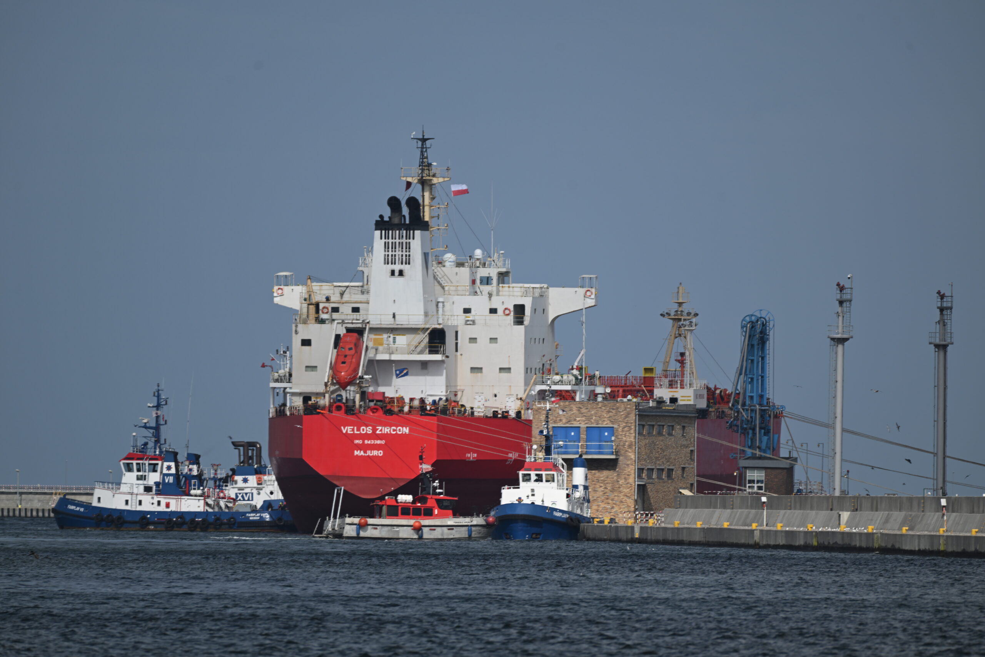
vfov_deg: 2.3
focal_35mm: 600
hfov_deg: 3.4
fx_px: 16416
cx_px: 492
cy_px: 328
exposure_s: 1/1000
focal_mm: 600
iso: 100
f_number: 6.3
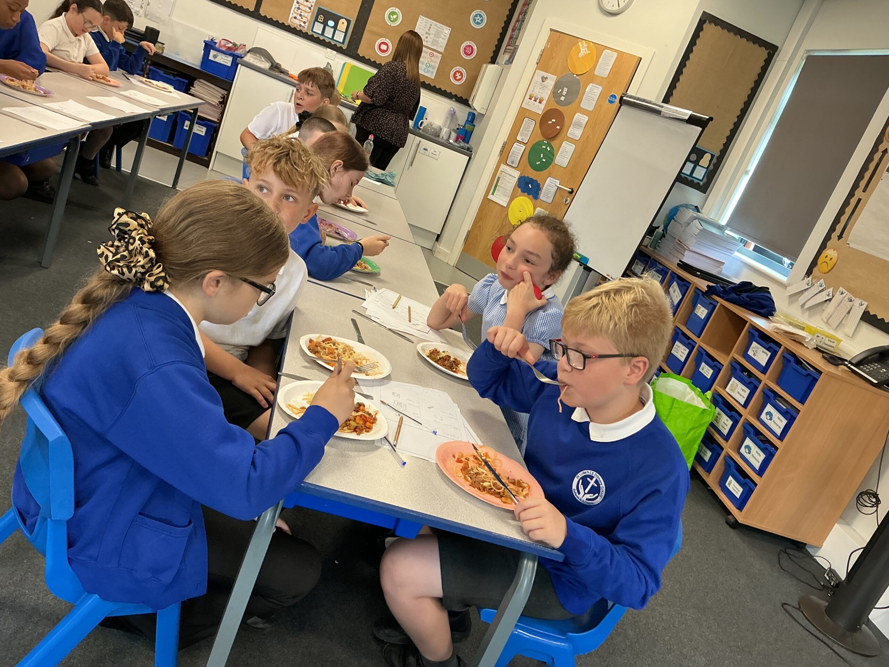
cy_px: 334
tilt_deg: -16.9
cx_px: 444
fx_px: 745
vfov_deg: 48.2
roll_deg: -21.7
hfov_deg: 61.7
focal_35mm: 29
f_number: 1.8
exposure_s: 1/60
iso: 100
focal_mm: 3
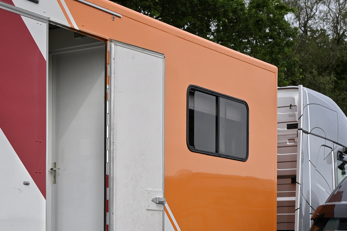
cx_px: 141
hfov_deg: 24.2
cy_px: 233
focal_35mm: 84
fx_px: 810
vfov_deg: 15.9
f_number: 4
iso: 160
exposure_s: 1/1250
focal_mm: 30
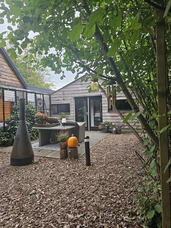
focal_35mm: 23
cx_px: 86
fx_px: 151
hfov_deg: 58.9
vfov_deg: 73.9
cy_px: 114
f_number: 1.7
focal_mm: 6.3
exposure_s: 1/100
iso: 160
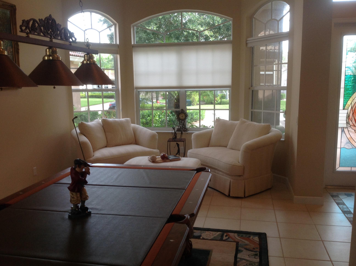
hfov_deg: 52.7
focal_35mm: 35
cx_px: 178
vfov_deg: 40.6
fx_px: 359
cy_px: 133
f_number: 2.4
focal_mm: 4.28
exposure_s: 1/120
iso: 100
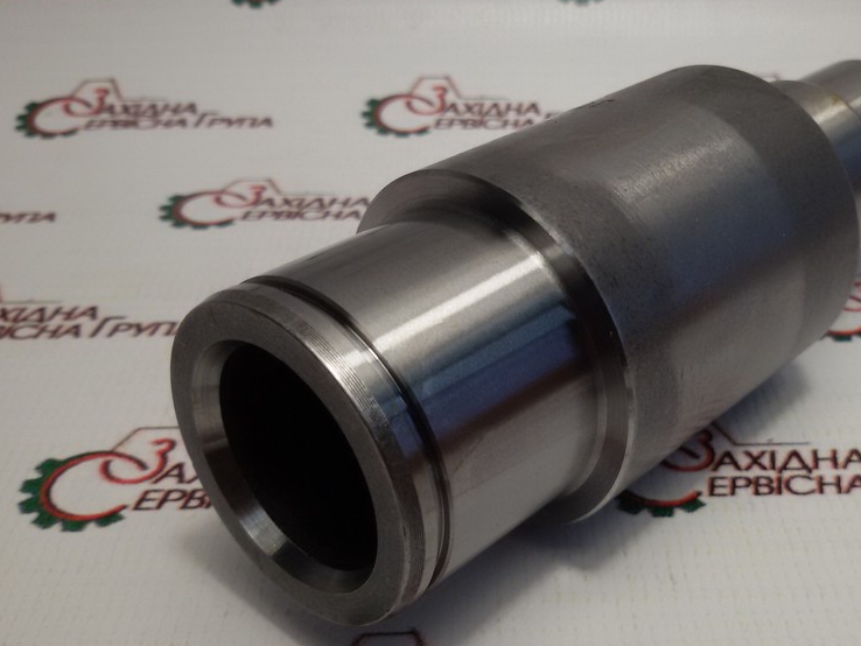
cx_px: 551
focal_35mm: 42
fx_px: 1045
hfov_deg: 44.3
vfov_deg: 34.2
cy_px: 394
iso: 40
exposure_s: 1/100
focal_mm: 2.93
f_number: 2.4
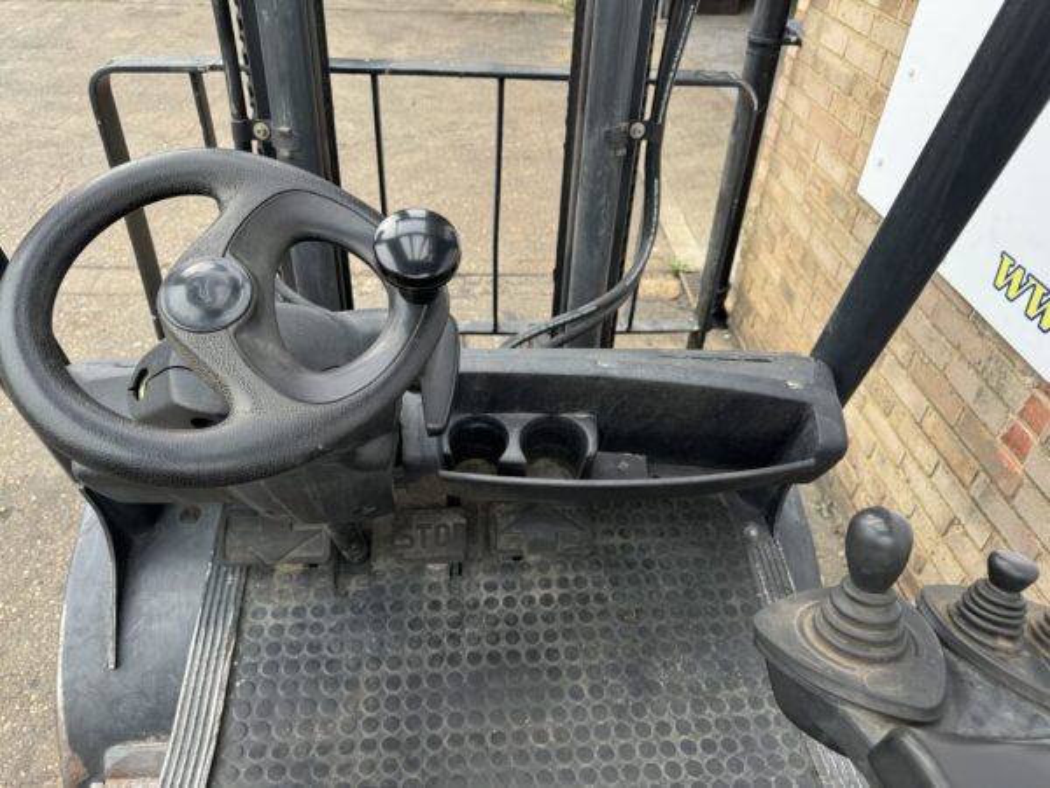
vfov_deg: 56.8
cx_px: 525
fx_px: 728
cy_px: 394
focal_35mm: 24
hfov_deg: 71.6
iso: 80
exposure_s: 1/318
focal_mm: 6.76
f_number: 1.78
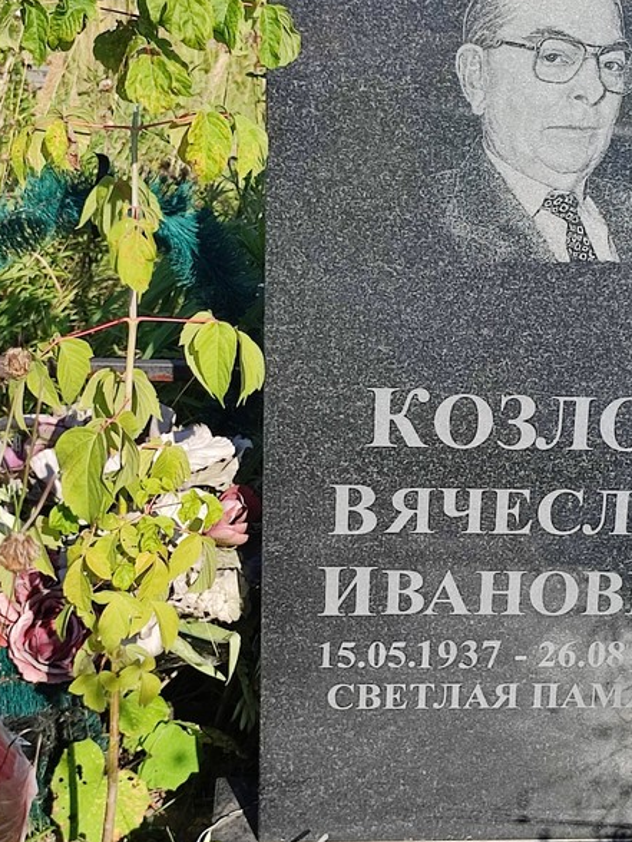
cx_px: 486
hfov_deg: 40.4
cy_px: 422
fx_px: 828
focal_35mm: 34
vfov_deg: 54.0
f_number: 1.9
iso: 50
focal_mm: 6.04
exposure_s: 1/499
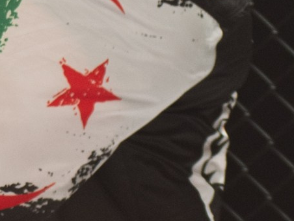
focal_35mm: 596
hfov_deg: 3.3
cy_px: -35
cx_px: -189
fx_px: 5062
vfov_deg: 2.5
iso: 450
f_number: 4
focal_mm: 80
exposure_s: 1/320
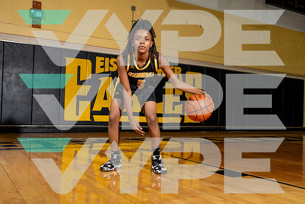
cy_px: 102
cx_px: 152
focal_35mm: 36
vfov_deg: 36.9
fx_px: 305
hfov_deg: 53.1
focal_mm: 36
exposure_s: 1/250
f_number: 8
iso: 800
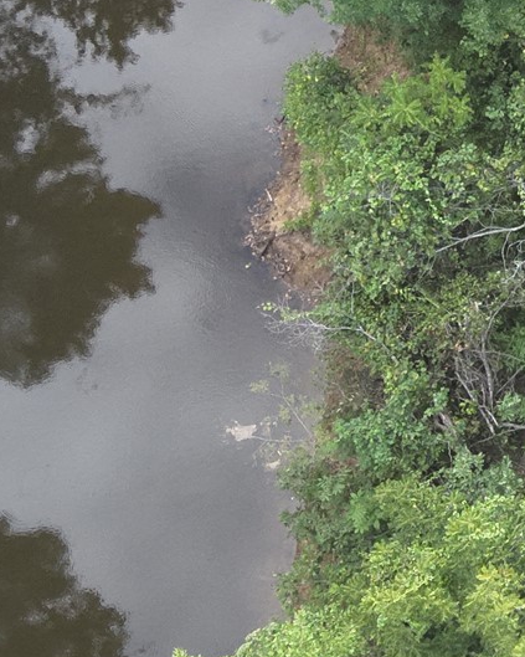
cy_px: 32
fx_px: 1651
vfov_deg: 21.8
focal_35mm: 85
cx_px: 807
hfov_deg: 16.4
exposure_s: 1/100
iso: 340
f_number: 2.8
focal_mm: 4.4
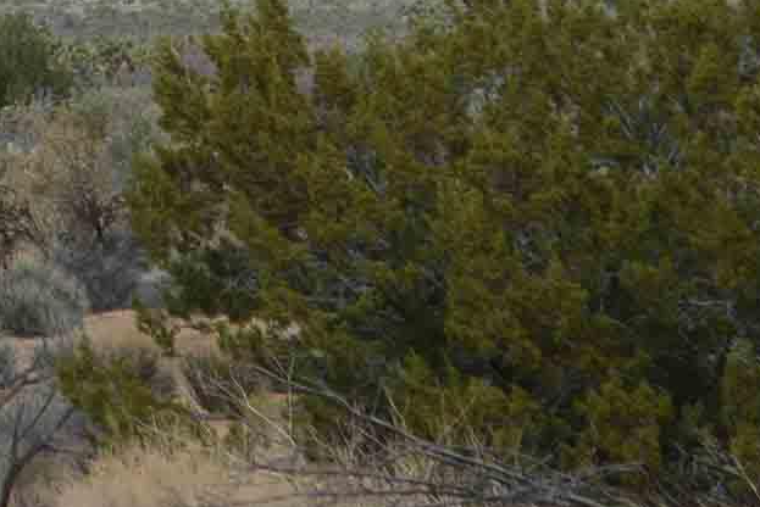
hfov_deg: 5.1
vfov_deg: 3.4
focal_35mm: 396
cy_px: -559
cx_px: -893
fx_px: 8372
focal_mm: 55
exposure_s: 1/250
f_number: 8
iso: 100
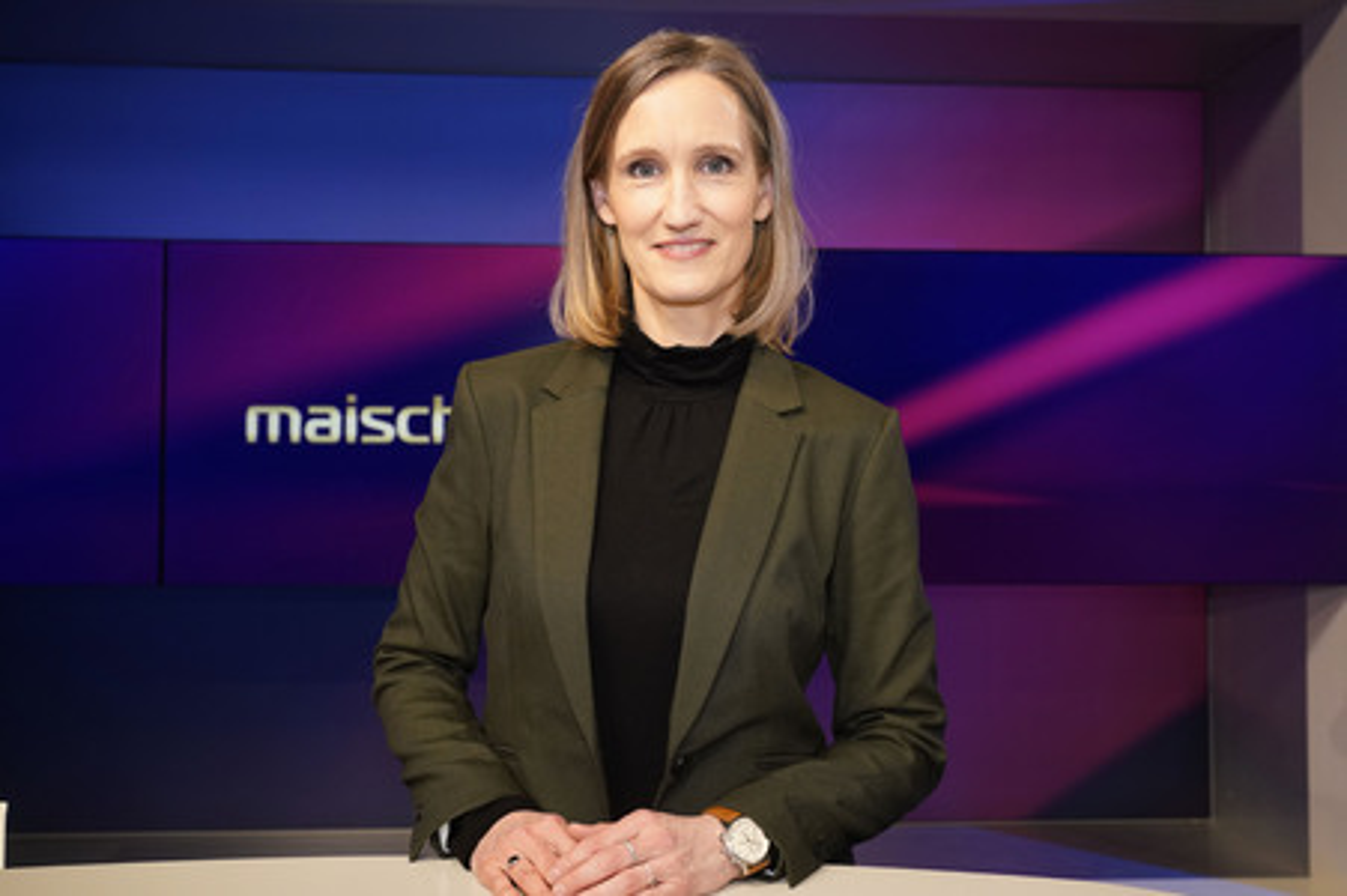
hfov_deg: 55.8
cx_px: 674
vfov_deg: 38.8
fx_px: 1271
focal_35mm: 34
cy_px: 448
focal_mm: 34
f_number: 5
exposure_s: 1/125
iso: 2000
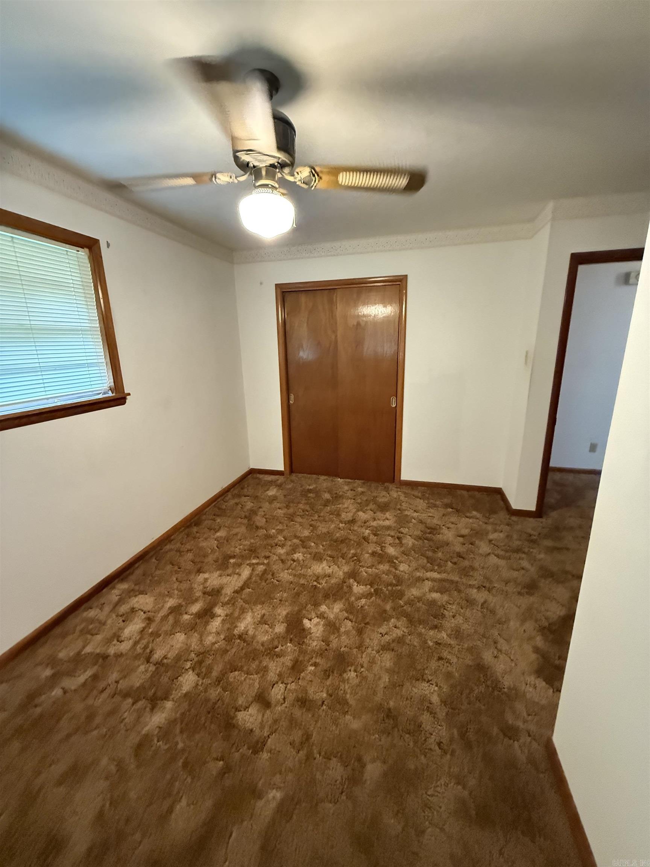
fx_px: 351
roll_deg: +0.7
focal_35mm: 14
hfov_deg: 85.7
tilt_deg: -13.3
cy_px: 434
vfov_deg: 102.1
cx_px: 325
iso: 1250
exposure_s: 1/60
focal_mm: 2.22
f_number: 2.2
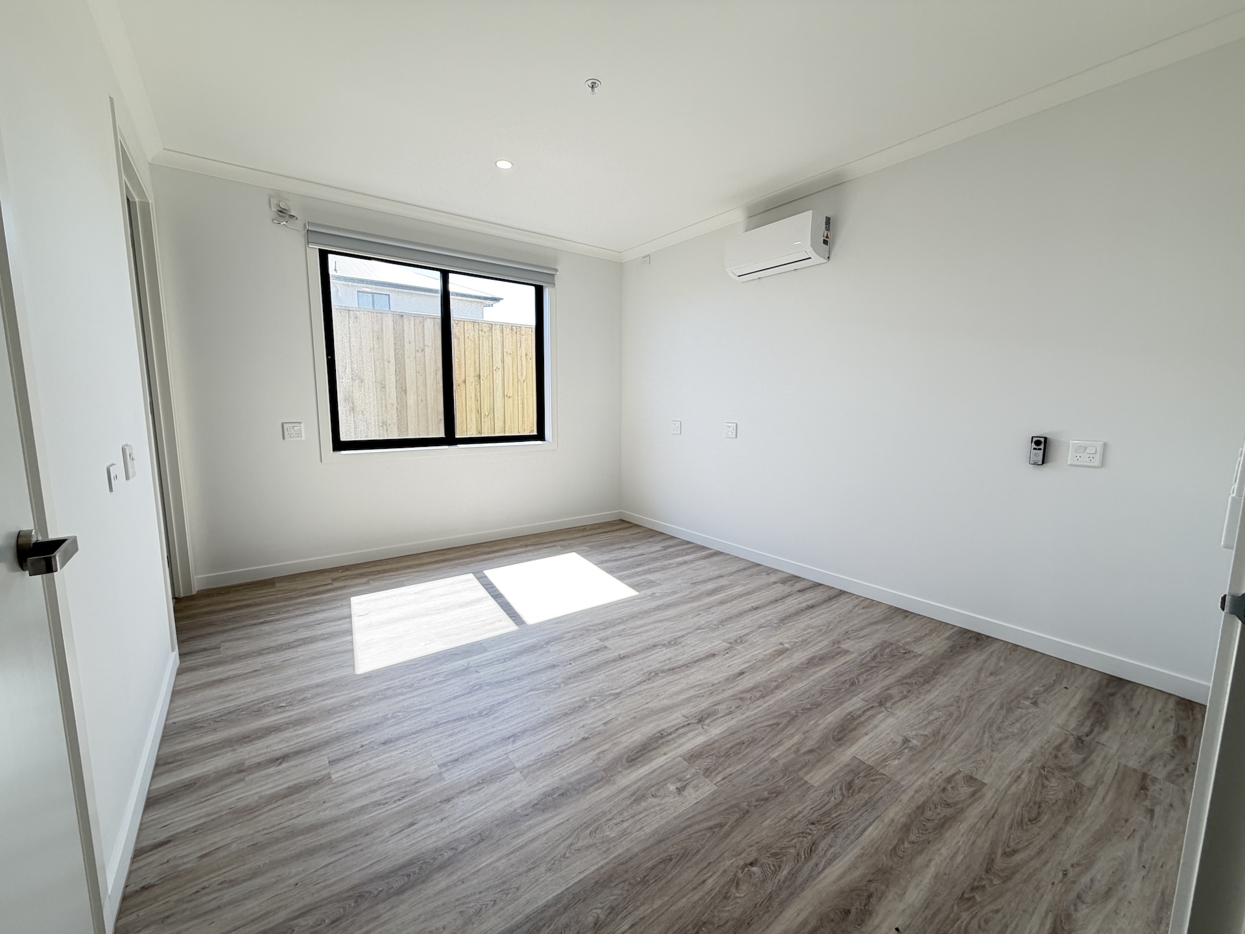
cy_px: 467
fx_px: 504
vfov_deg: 85.7
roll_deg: +0.1
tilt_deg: -7.4
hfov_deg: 102.1
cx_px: 622
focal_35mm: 14
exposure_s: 1/100
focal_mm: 2.22
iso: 64
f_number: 2.2
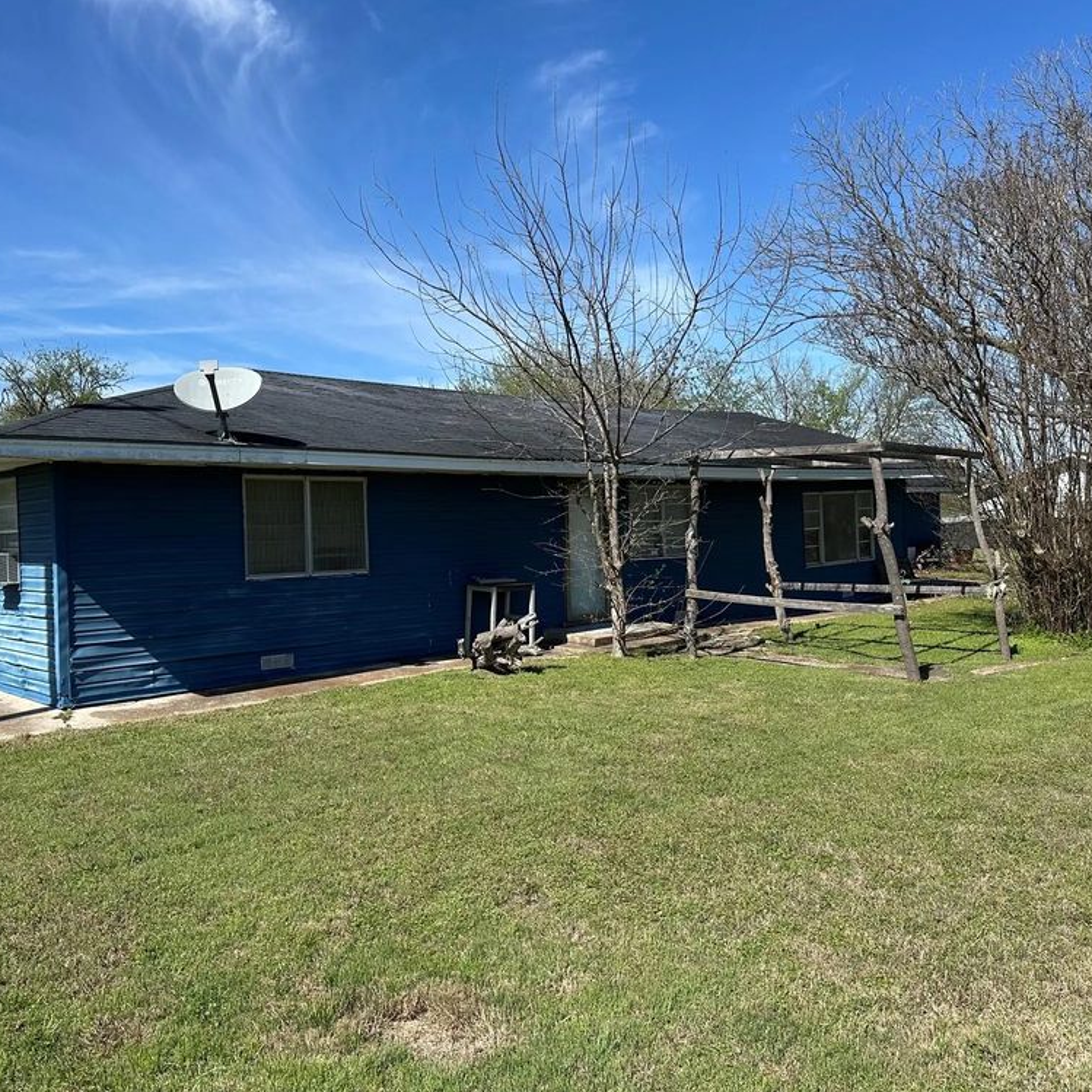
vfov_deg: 55.6
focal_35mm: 29
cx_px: 475
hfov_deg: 55.5
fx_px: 1035
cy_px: 535
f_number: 1.78
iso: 80
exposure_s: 1/4184
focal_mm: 6.86
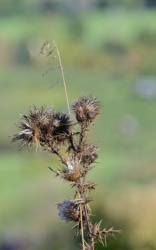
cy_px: 142
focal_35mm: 226
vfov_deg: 9.3
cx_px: 80
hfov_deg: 5.8
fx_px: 1537
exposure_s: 1/200
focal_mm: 178
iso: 90
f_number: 8
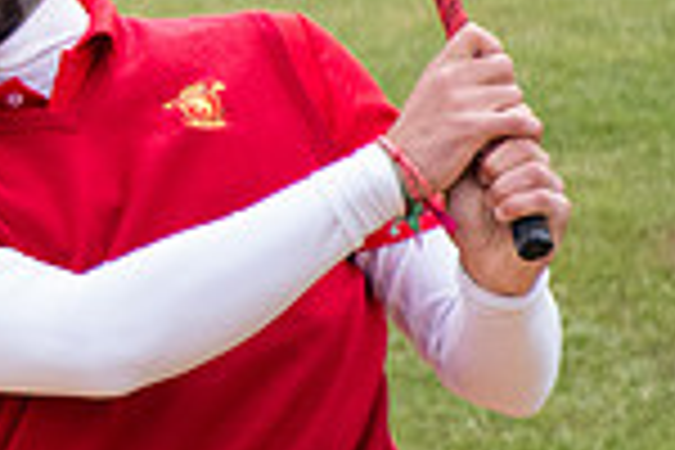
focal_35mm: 2891
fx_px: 54202
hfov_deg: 0.7
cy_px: -254
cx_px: -486
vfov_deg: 0.5
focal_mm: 500
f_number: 5.6
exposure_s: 1/1600
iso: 1250
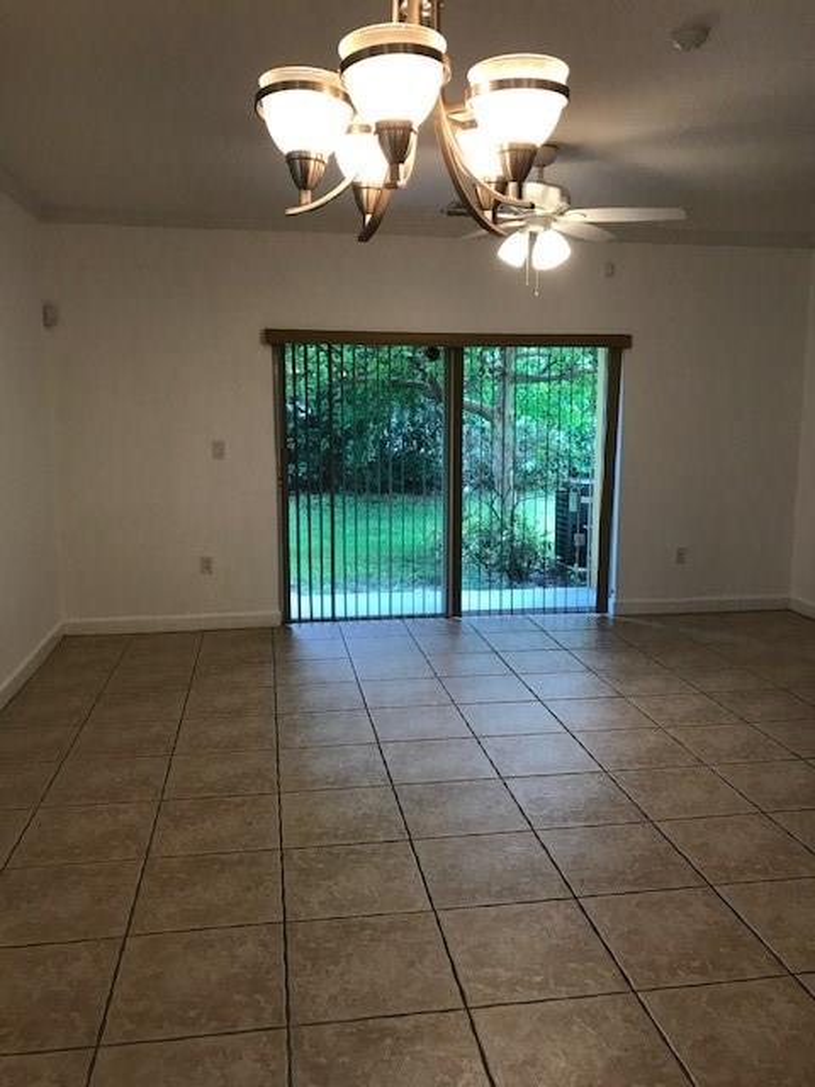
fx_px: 879
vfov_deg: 63.4
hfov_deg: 49.7
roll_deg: -0.9
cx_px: 408
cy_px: 544
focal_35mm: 28
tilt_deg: -8.3
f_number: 1.8
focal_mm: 3.99
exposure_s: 1/30
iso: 25
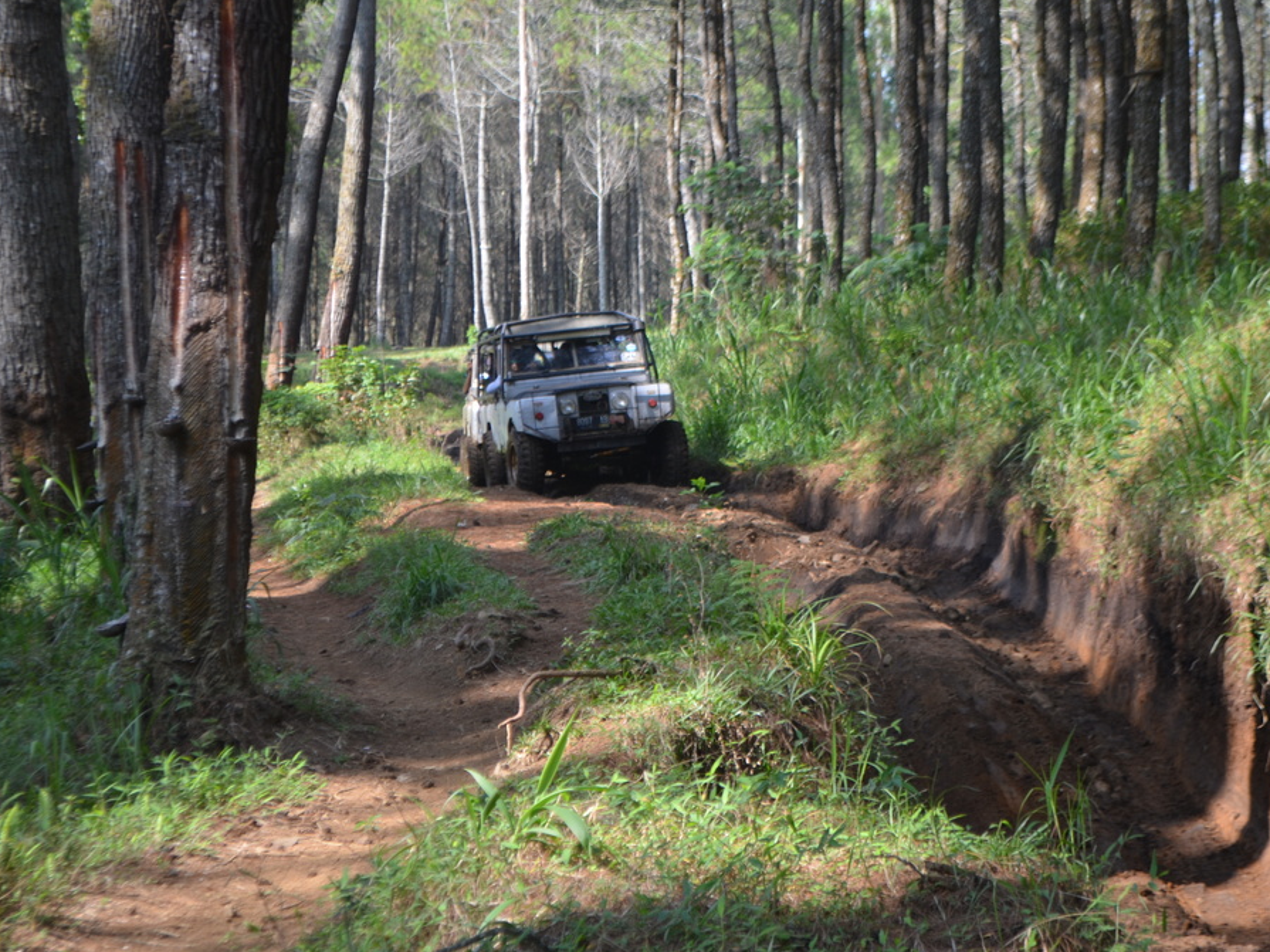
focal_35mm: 91
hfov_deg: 21.6
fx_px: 3322
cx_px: 725
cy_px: 474
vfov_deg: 16.3
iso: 200
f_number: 5.6
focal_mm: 55
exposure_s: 1/125
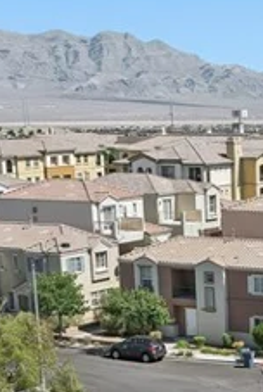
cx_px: 336
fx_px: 1081
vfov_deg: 19.2
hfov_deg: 13.4
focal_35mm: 99
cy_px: 494
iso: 120
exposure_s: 1/1600
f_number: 2.8
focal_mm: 8.4
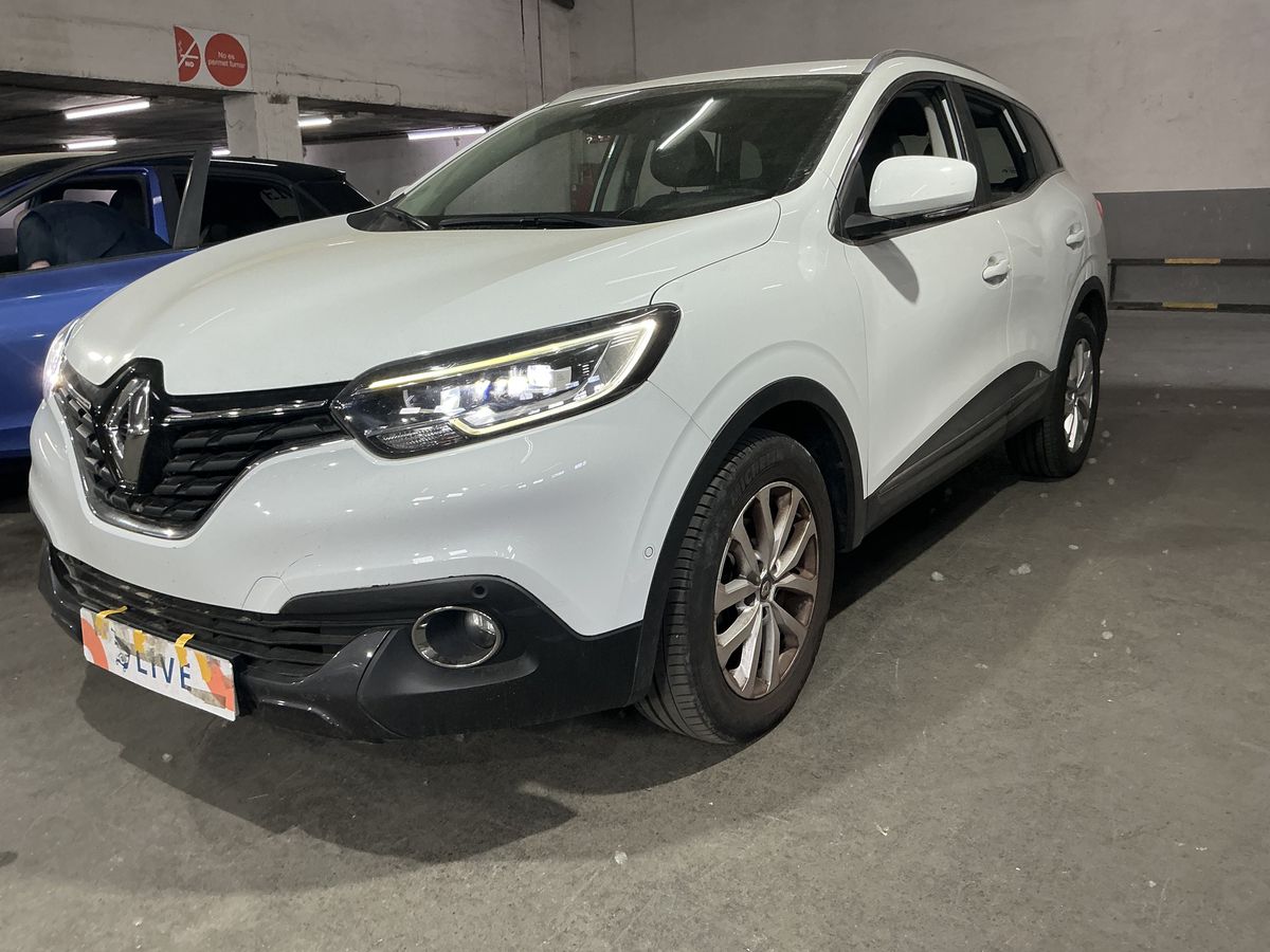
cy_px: 476
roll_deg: +2.1
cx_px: 635
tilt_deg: -14.0
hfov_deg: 63.4
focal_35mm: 28
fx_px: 1027
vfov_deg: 49.7
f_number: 1.8
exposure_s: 1/50
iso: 50
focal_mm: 3
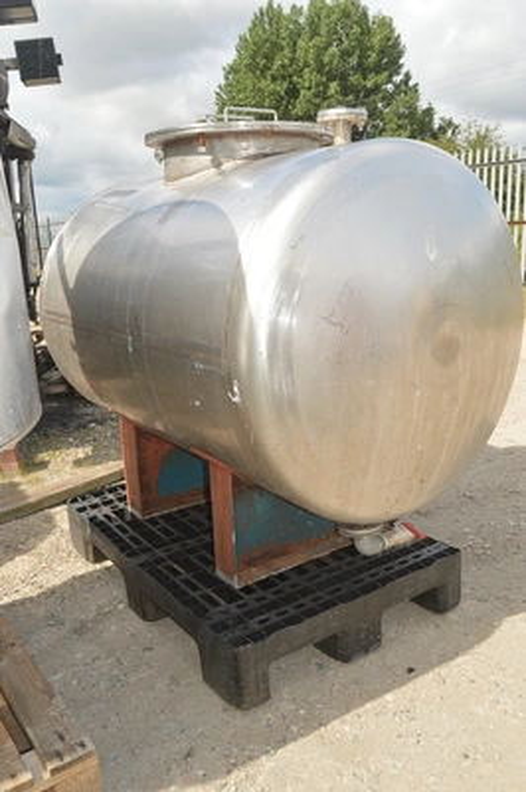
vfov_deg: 62.0
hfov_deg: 43.5
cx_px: 263
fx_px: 659
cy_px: 396
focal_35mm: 30
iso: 100
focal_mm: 20
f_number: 9
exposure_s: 1/200
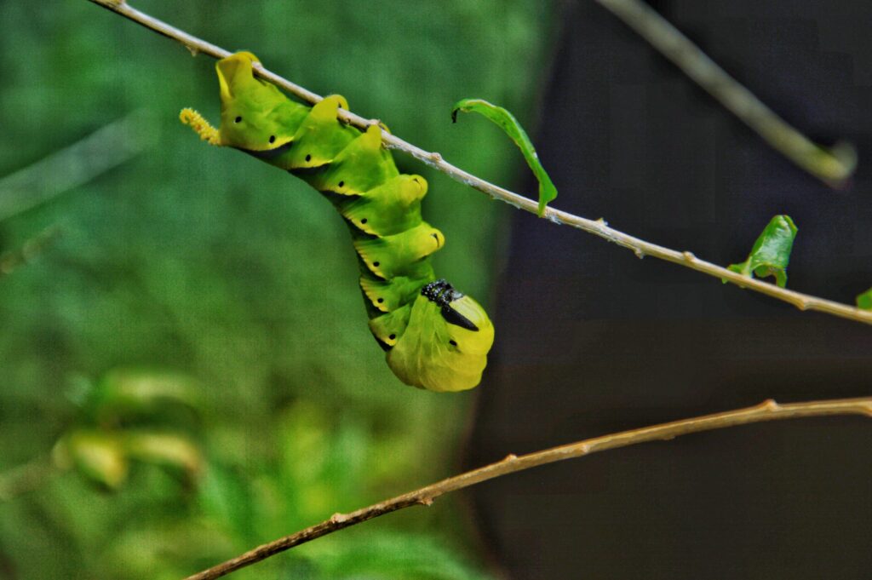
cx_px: 436
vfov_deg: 8.7
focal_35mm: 158
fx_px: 3812
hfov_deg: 13.1
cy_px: 290
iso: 100
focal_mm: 105
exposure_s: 1/250
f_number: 5.6
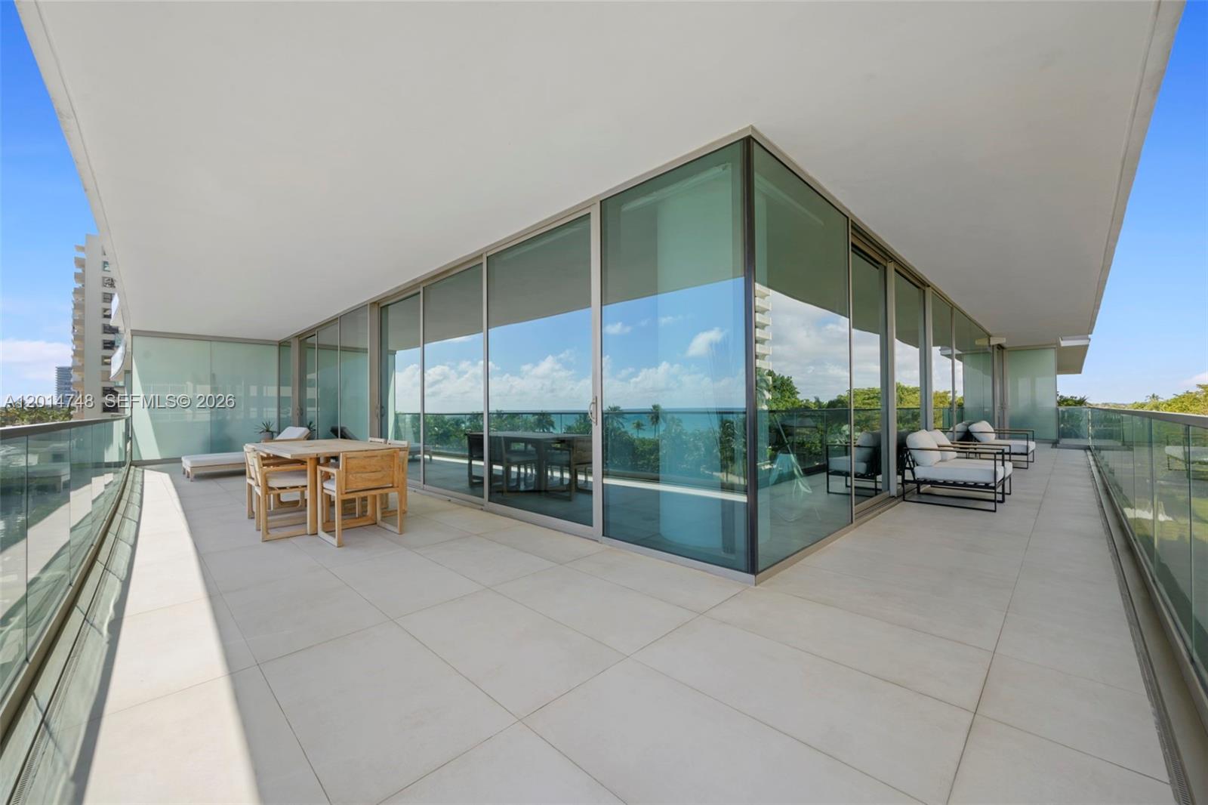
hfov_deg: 104.3
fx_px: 470
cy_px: 402
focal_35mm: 14
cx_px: 604
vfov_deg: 81.2
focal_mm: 14
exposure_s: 1/100
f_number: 11
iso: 100
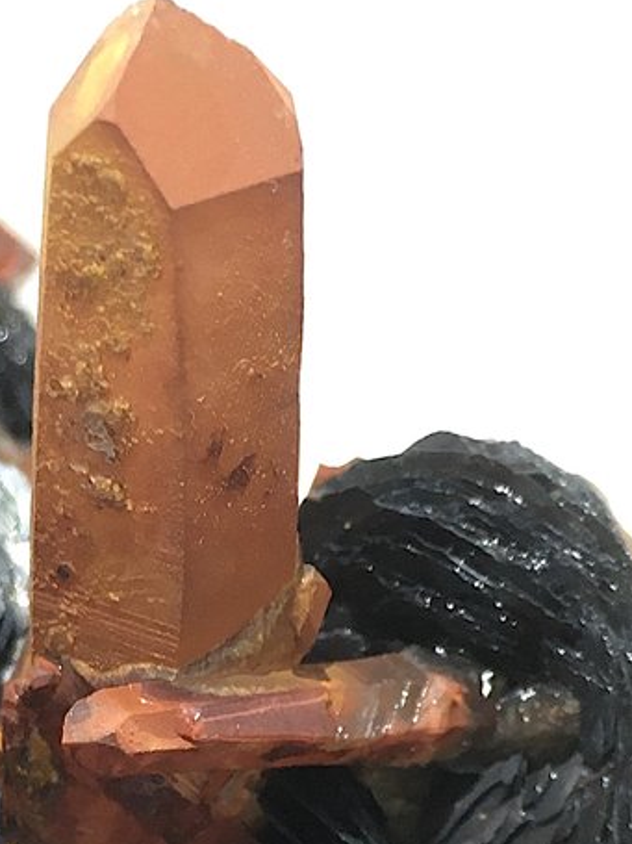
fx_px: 2484
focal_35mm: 102
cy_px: 887
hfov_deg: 14.5
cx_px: 239
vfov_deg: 18.6
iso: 80
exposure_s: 1/33
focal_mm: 4.15
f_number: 2.2
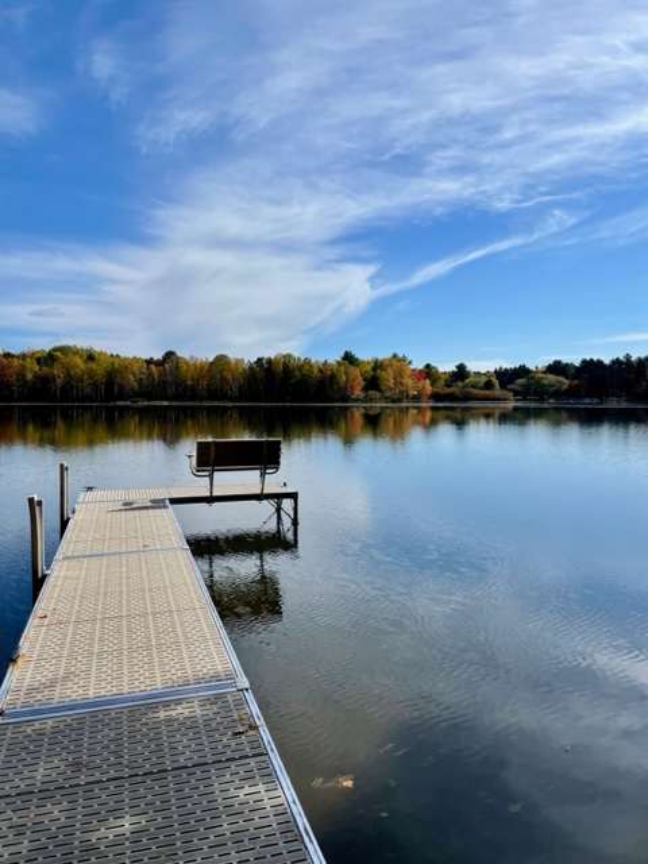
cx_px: 324
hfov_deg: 53.1
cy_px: 432
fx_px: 649
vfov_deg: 67.3
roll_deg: +0.0
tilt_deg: -1.7
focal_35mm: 26
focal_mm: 4.2
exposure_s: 1/8403
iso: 32
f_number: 1.6
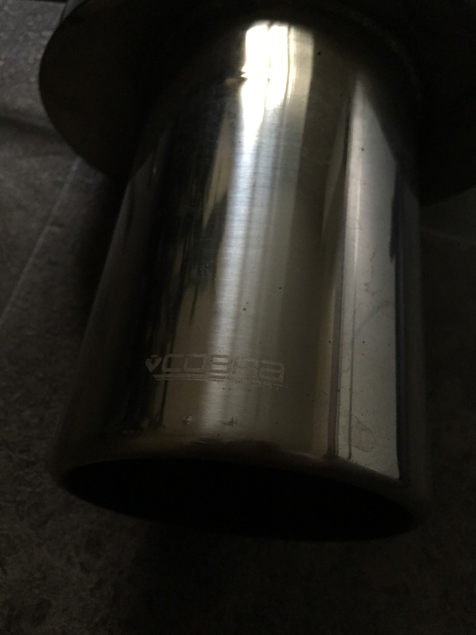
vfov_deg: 61.7
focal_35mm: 29
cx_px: 238
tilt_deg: -56.5
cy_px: 318
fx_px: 532
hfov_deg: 48.2
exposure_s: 1/17
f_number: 2.2
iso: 250
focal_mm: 4.15
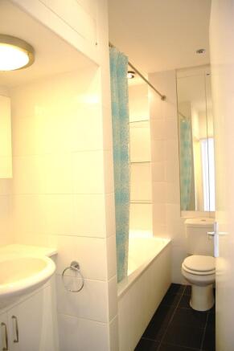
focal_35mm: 27
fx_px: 263
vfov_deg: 67.4
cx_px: 117
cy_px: 176
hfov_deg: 47.9
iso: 400
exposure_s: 1/30
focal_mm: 18
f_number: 3.5
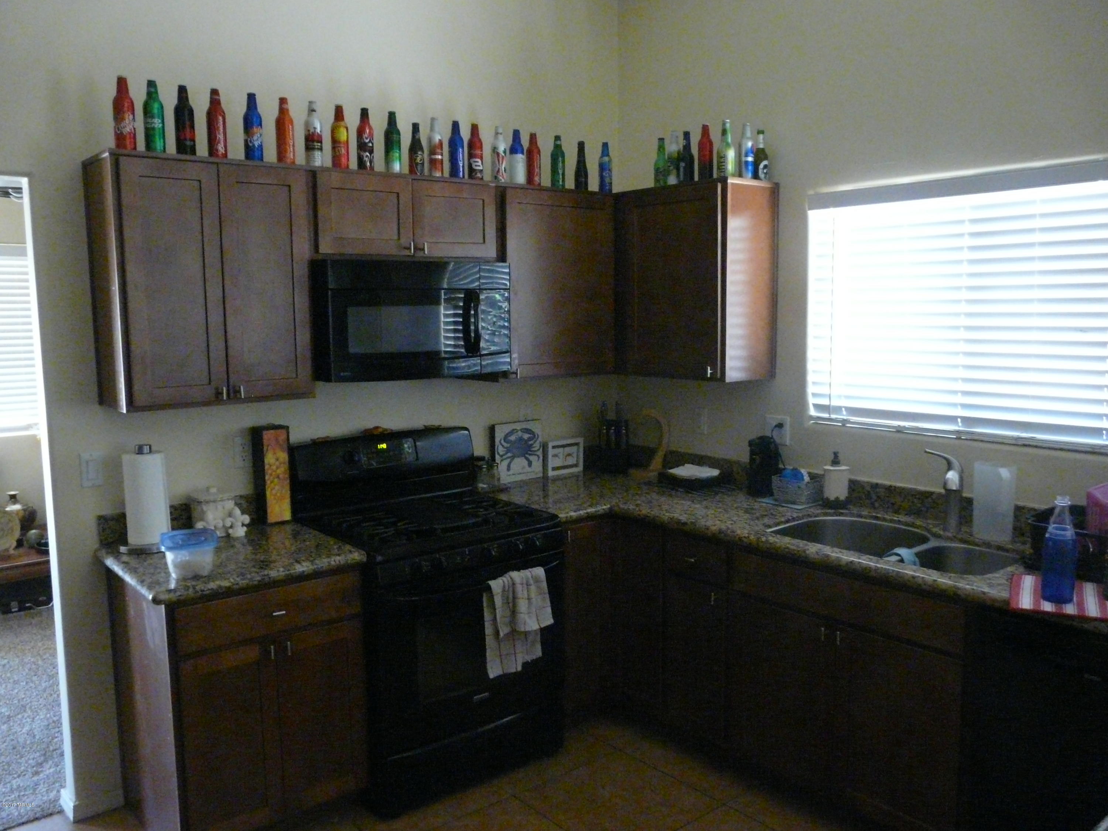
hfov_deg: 63.4
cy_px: 416
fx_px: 896
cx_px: 554
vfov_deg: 49.7
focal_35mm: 28
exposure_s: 1/15
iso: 800
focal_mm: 4.6
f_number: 2.8
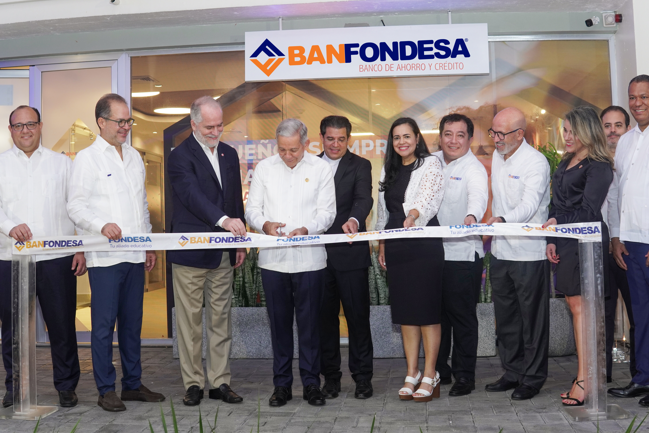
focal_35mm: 46
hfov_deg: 42.7
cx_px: 324
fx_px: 829
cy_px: 220
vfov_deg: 29.2
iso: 640
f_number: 4
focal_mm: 30
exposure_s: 1/80
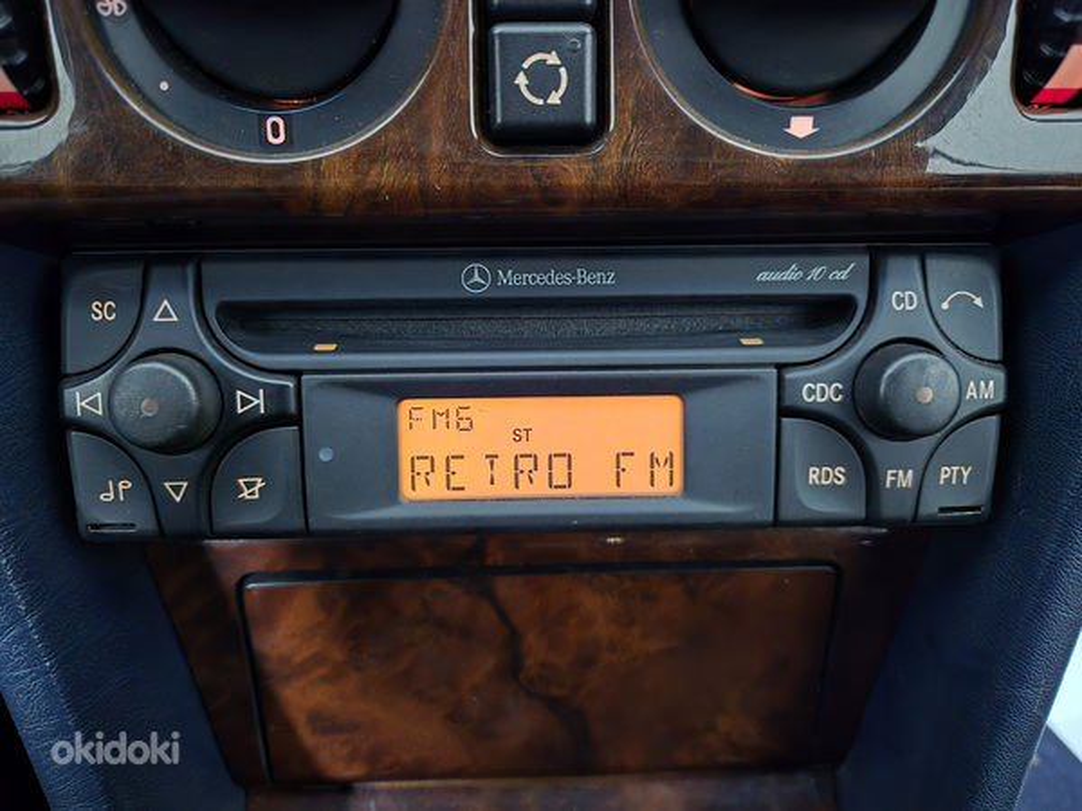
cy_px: 406
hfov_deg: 73.9
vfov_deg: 58.9
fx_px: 719
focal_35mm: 23
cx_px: 541
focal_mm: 5.4
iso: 2000
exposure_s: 1/20
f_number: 1.8
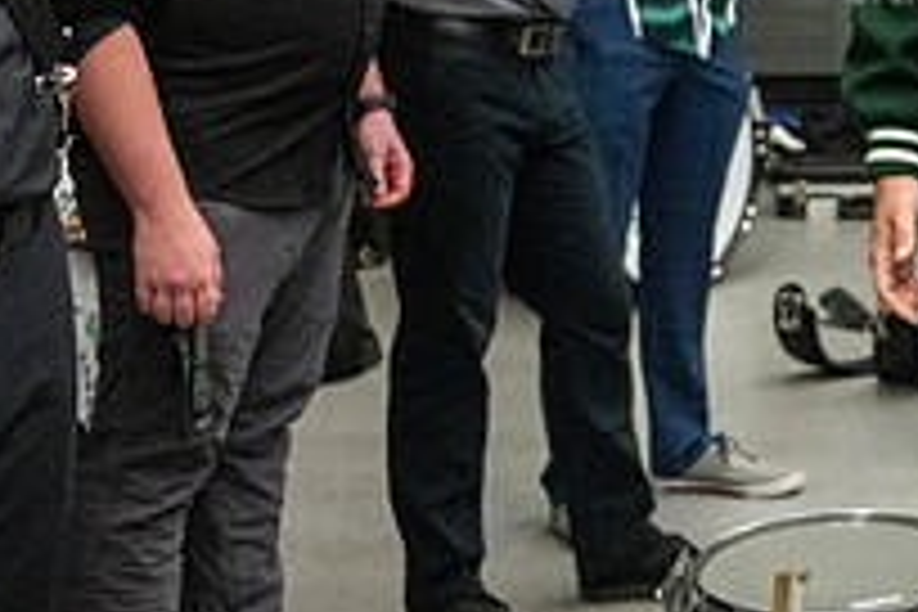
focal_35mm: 91
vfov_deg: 14.3
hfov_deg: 21.2
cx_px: 1030
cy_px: -209
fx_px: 2320
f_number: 4
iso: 10000
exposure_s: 1/500
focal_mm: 32
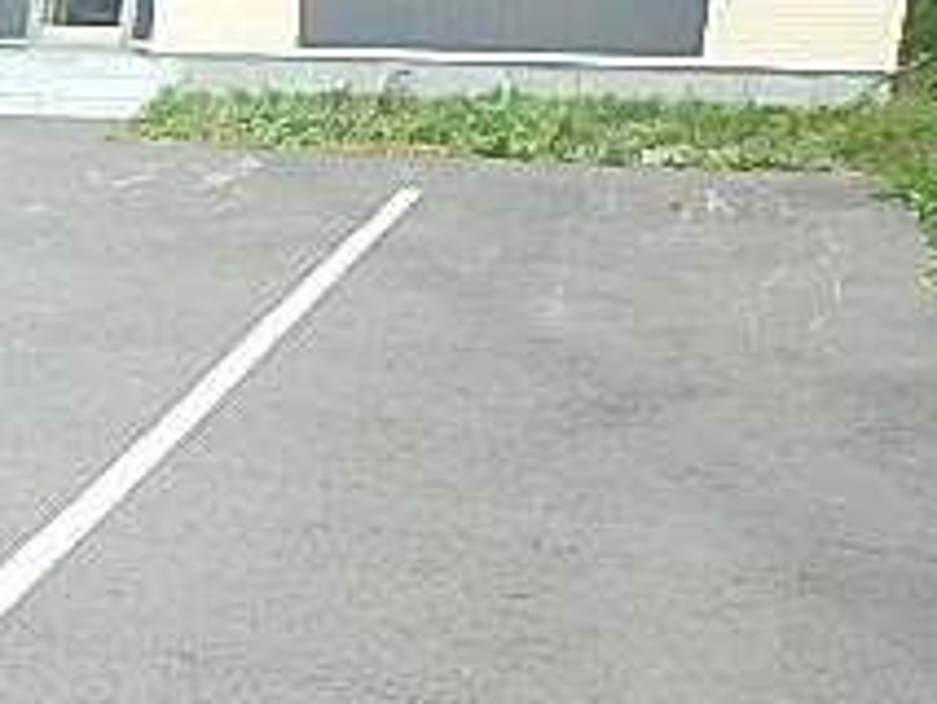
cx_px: -282
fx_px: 1706
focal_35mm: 63
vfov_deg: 23.0
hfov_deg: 26.2
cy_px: 563
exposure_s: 1/250
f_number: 3.5
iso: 125
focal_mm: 3.7
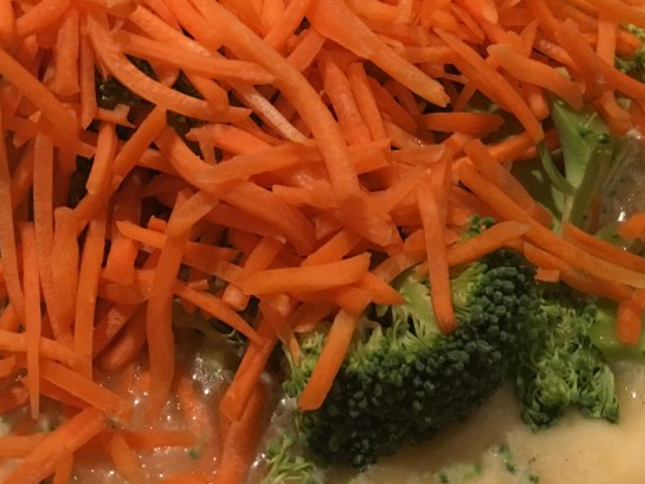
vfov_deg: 22.2
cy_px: 22
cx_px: 227
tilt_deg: -51.9
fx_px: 1193
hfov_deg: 30.1
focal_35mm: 64
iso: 80
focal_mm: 4.15
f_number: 2.2
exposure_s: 1/30
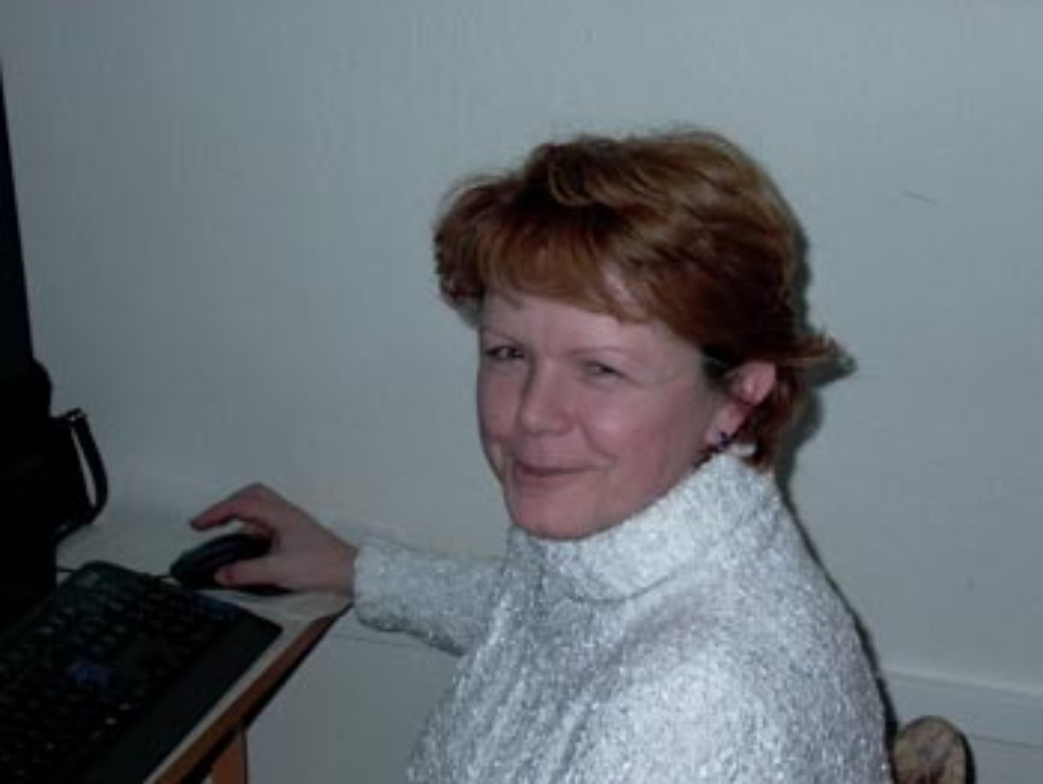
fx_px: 1869
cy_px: 392
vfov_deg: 23.7
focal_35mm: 62
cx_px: 522
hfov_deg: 31.2
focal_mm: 13.28
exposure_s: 1/64.2
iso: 100
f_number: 2.3
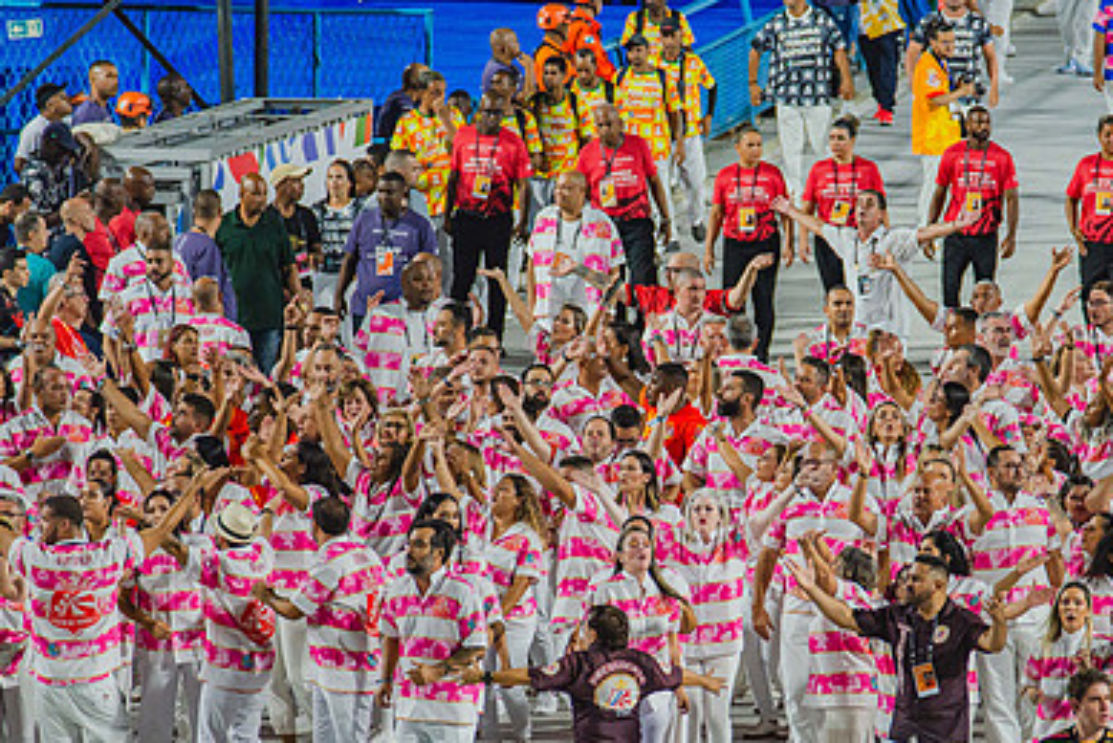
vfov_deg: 3.1
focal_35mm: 449
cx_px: 700
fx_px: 13886
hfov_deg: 4.6
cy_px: 526
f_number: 5.6
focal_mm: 300
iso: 1600
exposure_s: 1/320
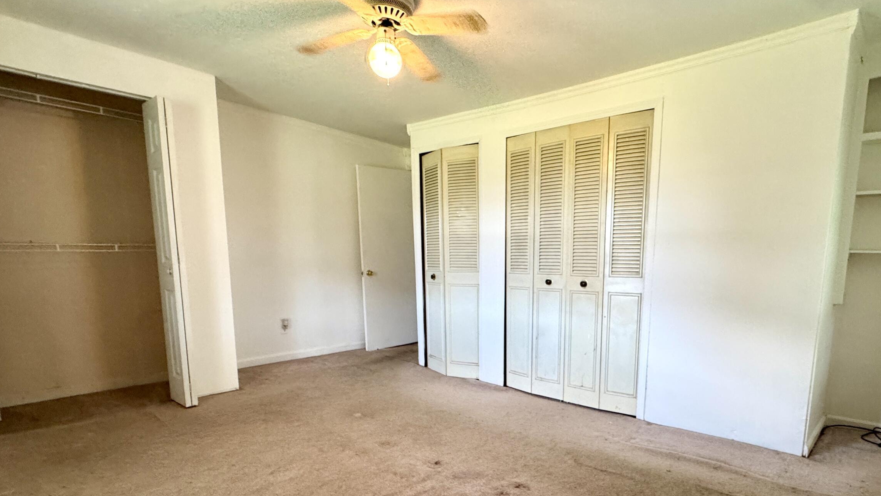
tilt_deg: -10.4
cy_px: 331
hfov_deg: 86.1
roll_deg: -1.4
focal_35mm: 20
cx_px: 501
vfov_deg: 54.7
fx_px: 467
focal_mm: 2.22
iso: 320
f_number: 2.2
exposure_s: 1/60
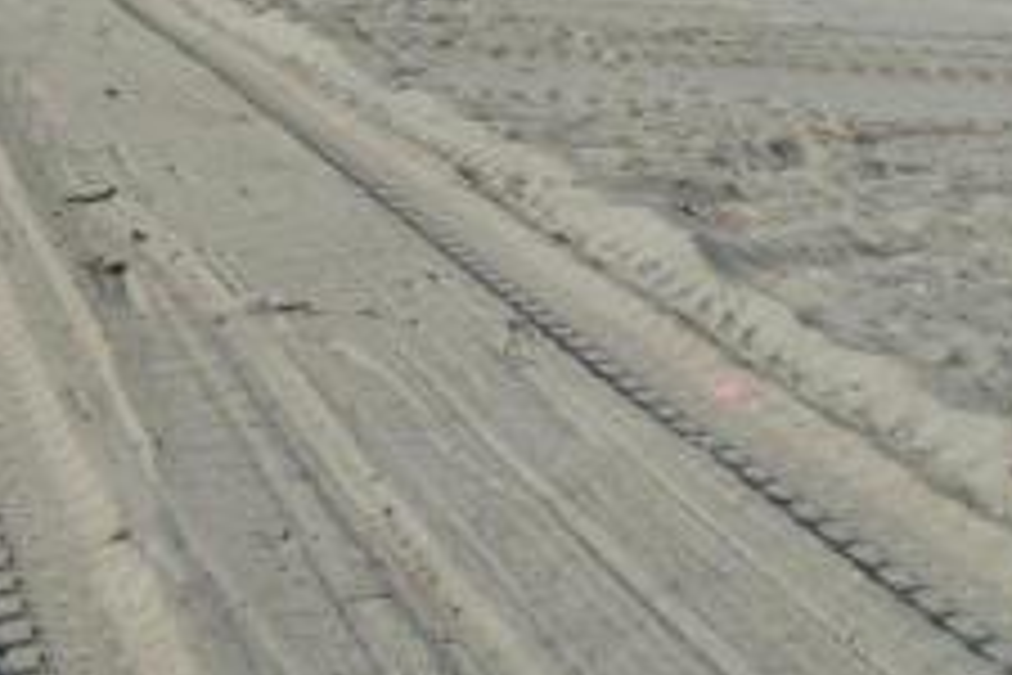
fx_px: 2080
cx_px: -364
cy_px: -220
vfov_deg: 17.2
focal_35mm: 74
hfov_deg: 23.6
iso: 80
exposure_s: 1/640
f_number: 5.6
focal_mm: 4.1
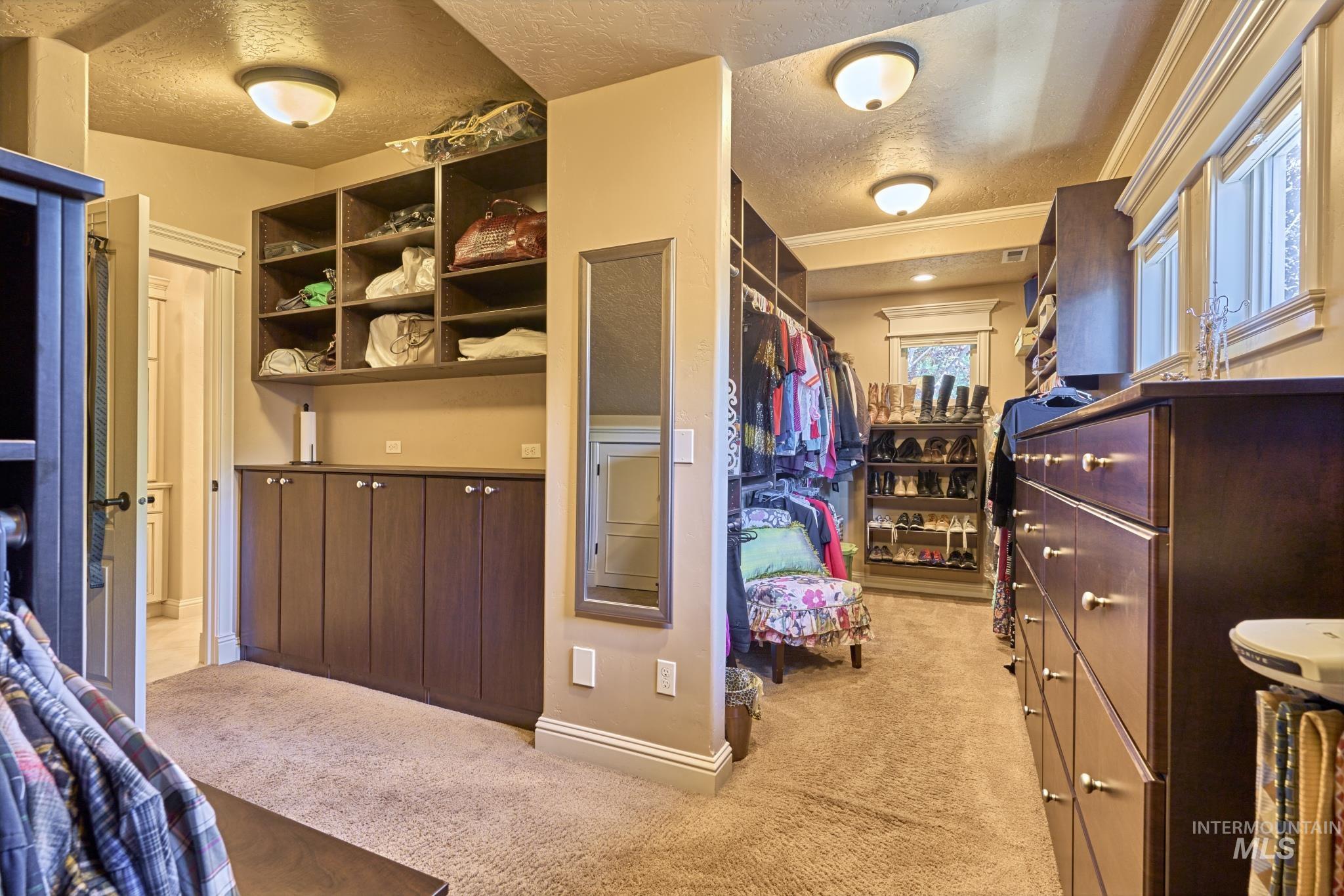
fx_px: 597
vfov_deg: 73.7
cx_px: 672
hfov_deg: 96.7
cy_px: 448
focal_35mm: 16
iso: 250
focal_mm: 16
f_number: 8
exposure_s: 1/8
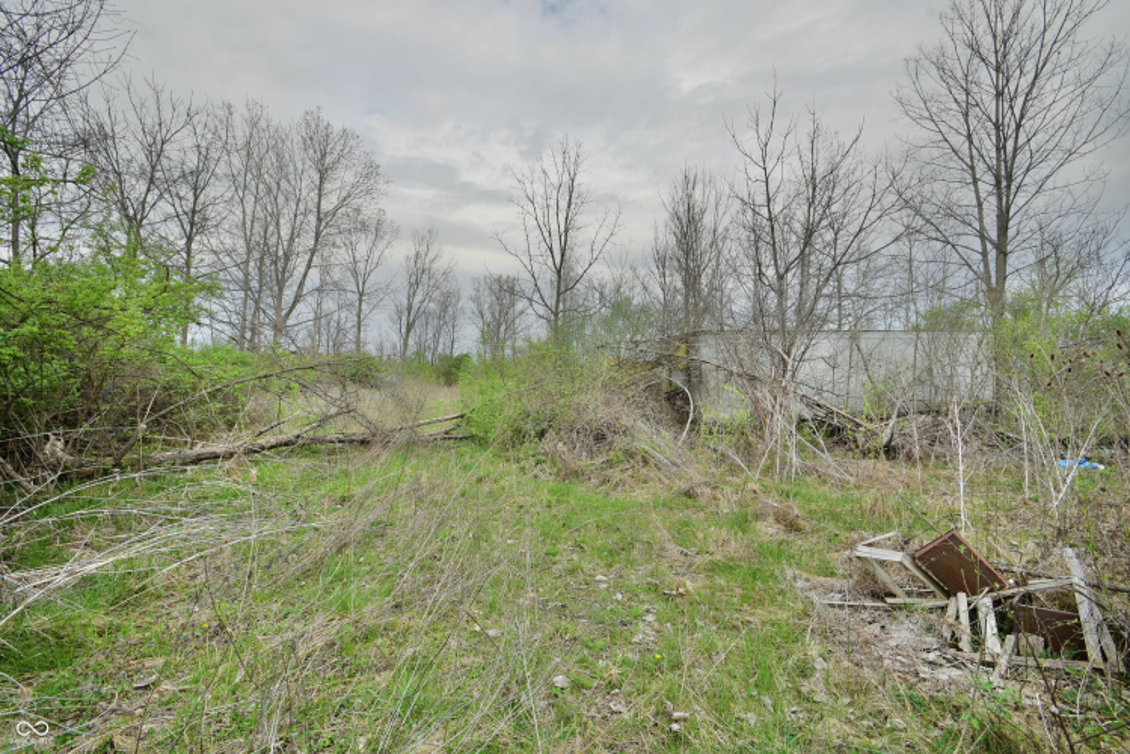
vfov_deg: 77.4
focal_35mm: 15
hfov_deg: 100.4
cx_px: 565
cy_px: 377
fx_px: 471
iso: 100
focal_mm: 10
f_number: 10
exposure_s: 1/125
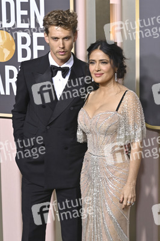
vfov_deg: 21.3
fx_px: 641
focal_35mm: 96
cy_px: 120
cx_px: 80
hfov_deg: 14.2
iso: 400
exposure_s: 1/200
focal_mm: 96
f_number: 8
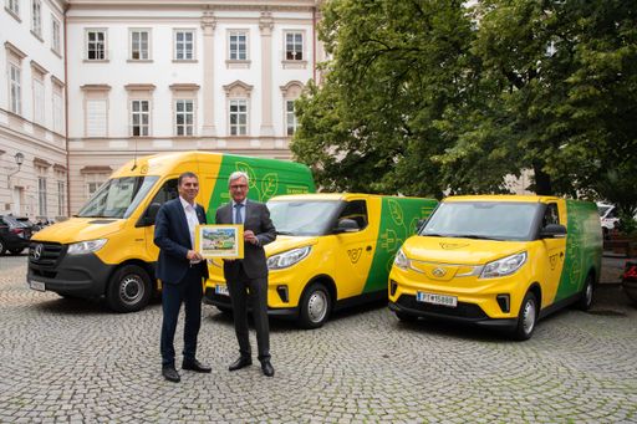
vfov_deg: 47.0
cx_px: 272
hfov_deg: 66.1
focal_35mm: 27
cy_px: 243
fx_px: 486
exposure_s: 1/100
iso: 320
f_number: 10
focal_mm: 24
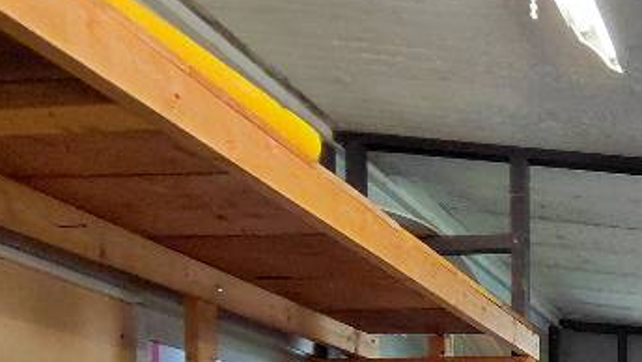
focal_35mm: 43
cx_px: 782
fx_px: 732
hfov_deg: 36.1
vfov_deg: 22.8
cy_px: 538
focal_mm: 1.64
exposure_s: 1/60
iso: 200
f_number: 2.2
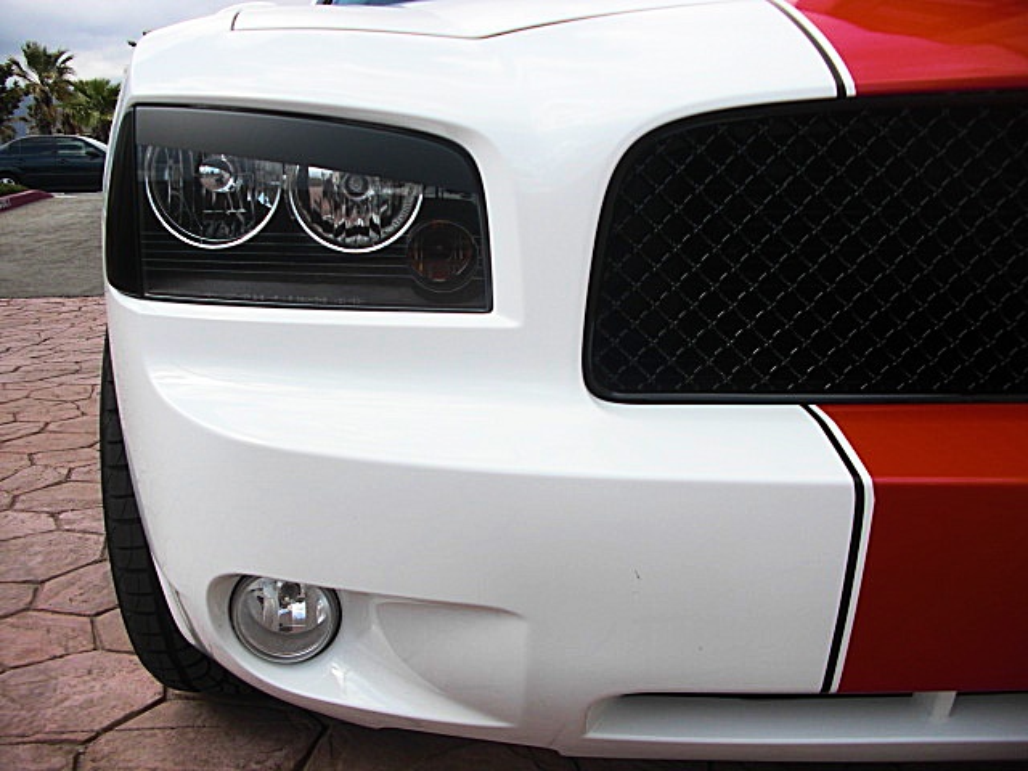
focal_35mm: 36
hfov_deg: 51.4
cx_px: 514
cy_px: 386
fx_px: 1069
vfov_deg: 39.7
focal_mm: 6.3
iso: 50
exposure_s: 1/1000
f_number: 2.8
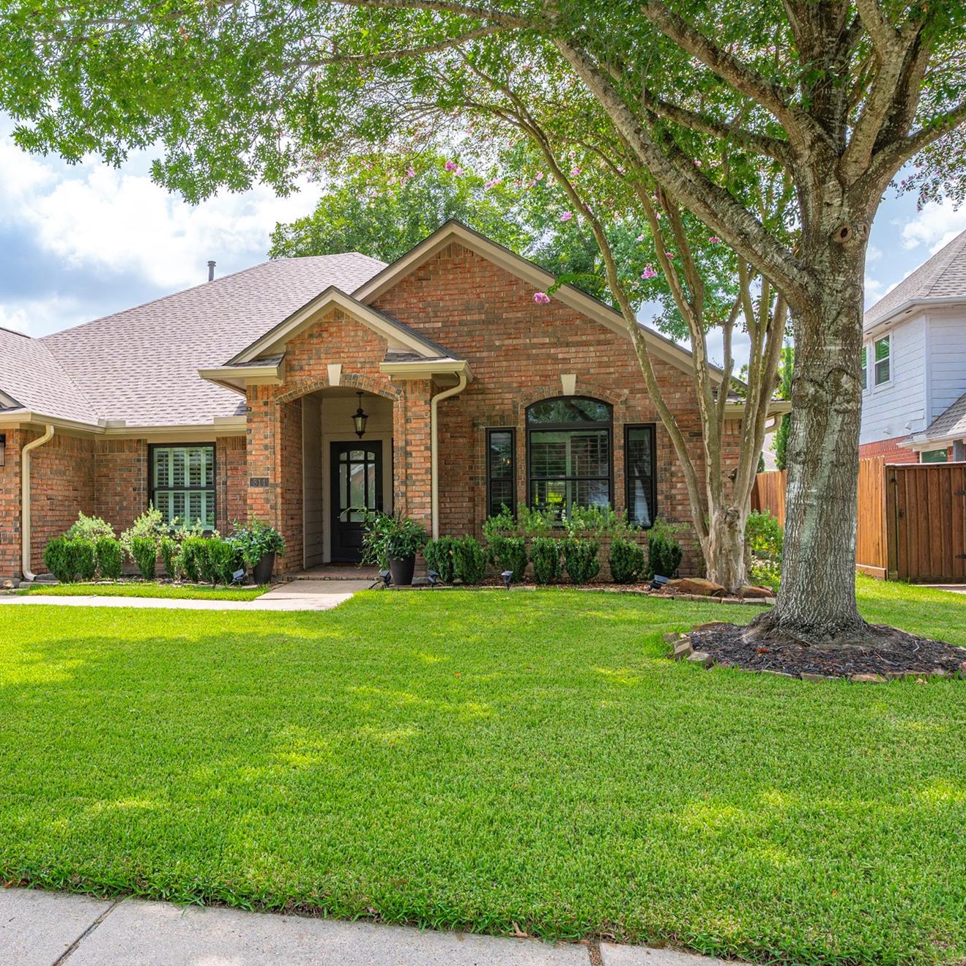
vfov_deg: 55.6
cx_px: 286
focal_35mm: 29
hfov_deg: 54.0
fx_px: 916
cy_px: 495
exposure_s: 1/80
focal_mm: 22
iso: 125
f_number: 13
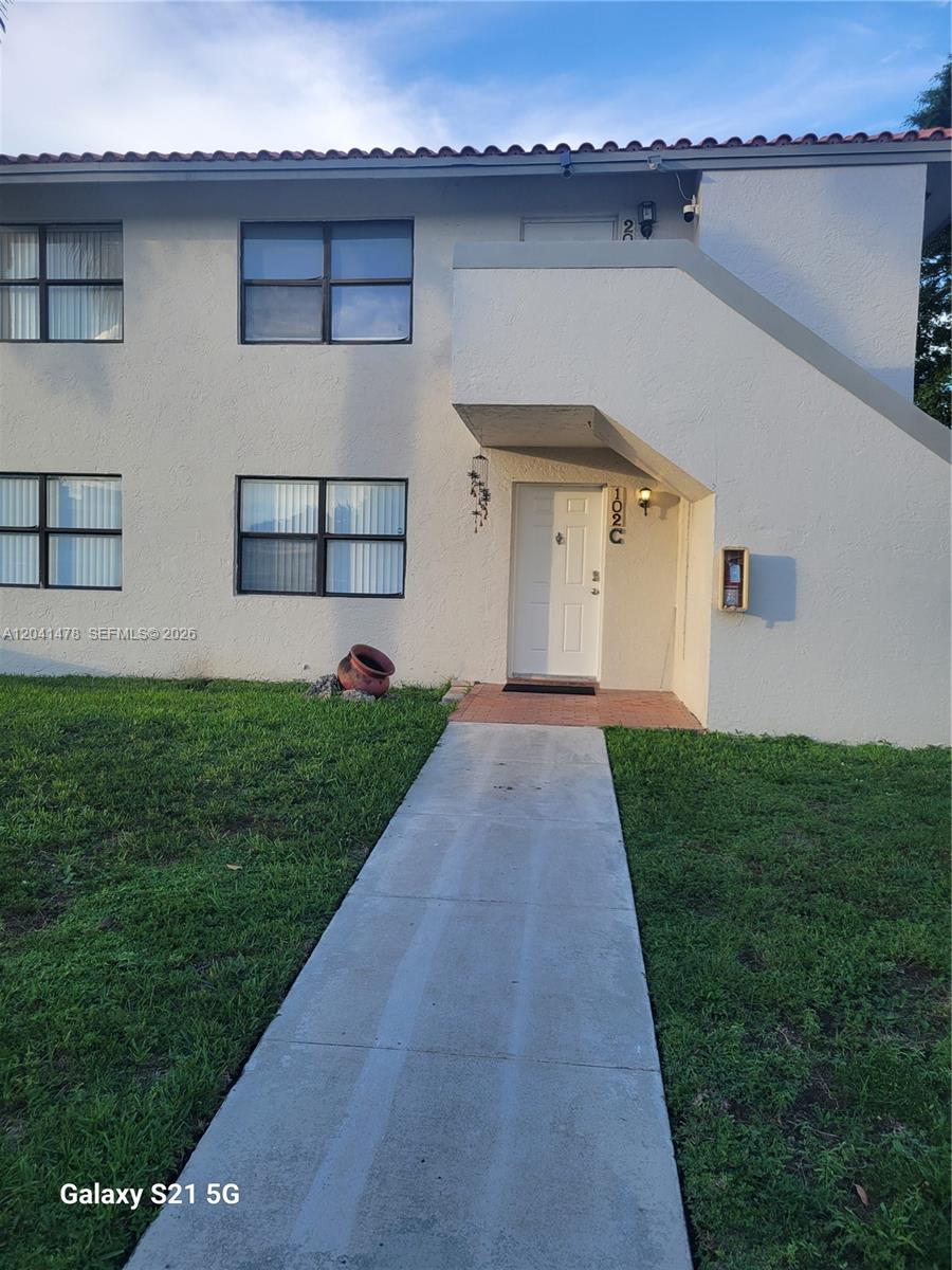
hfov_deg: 53.1
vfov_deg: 67.3
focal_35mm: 26
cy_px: 635
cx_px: 476
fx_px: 953
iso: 40
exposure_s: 1/398
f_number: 1.8
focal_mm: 5.4
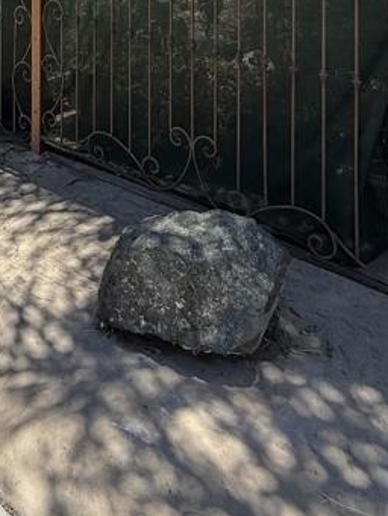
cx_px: 27
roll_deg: +0.3
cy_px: -127
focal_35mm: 42
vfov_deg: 34.3
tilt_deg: +1.9
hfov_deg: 32.4
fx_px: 627
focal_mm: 2.22
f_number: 2.2
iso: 50
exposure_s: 1/841
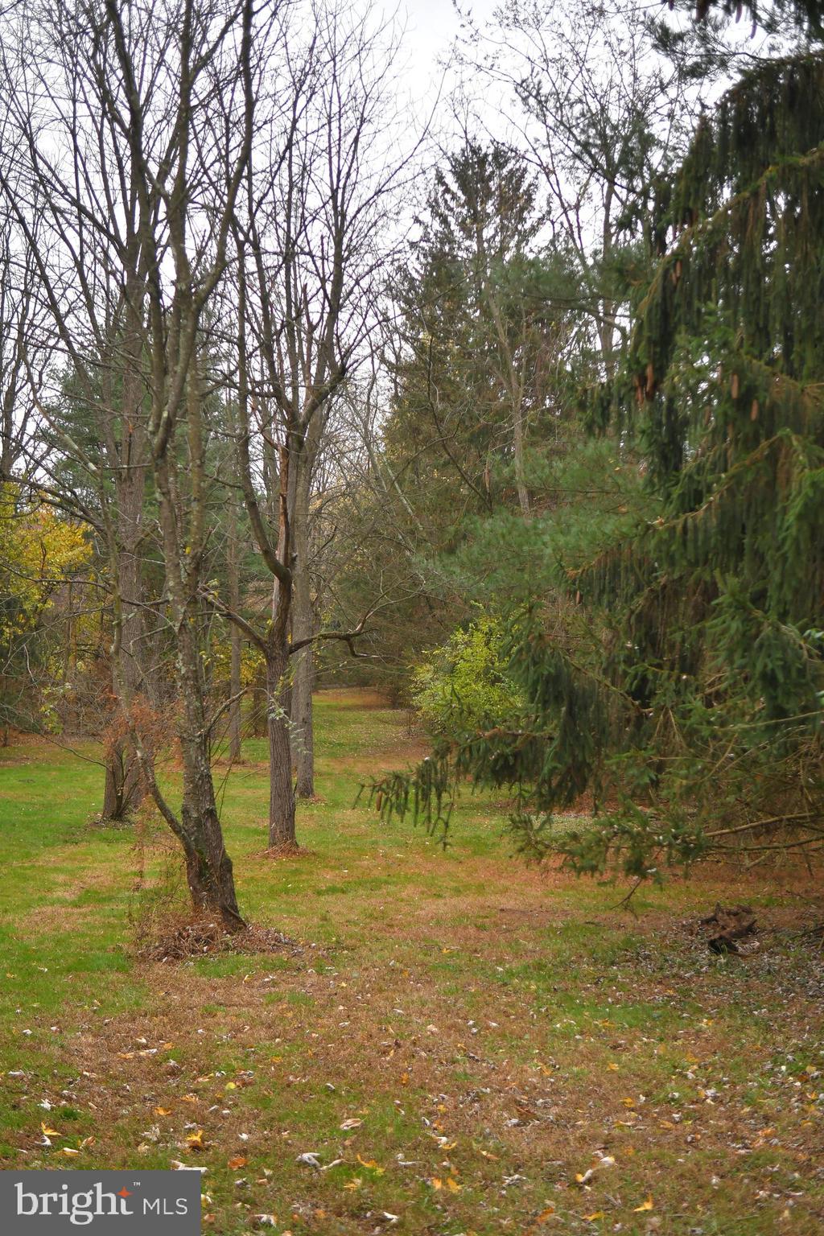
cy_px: 618
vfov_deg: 41.1
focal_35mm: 48
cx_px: 412
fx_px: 1648
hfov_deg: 28.1
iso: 200
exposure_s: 1/800
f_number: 2.8
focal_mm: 32
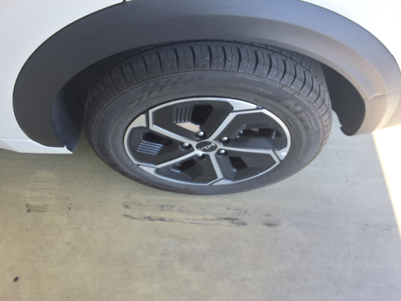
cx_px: 200
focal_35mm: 28
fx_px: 324
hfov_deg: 63.4
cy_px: 150
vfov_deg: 49.7
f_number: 1.9
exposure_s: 1/204
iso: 32
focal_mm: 2.91
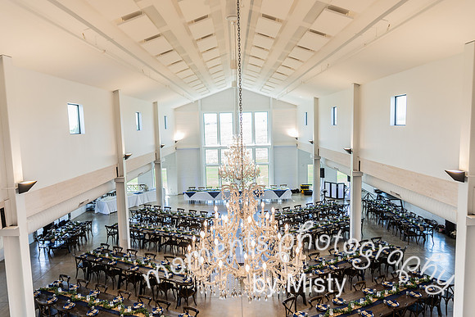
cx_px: 238
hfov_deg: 73.7
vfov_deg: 53.2
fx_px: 317
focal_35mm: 24
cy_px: 158
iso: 320
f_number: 2.8
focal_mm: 24
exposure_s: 1/160
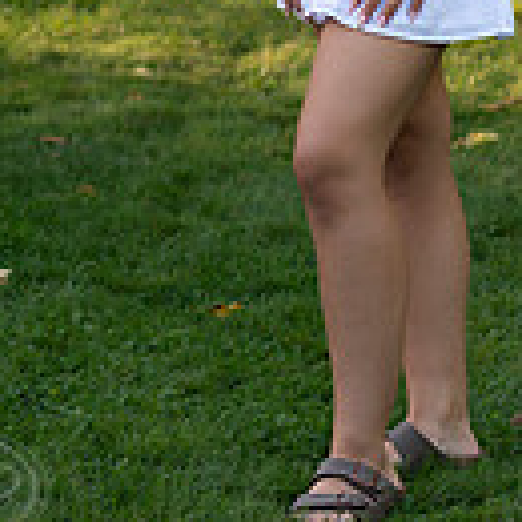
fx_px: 4282
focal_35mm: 251
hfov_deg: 7.0
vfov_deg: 6.9
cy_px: -120
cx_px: 277
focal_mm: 85
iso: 100
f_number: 2.8
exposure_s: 1/320
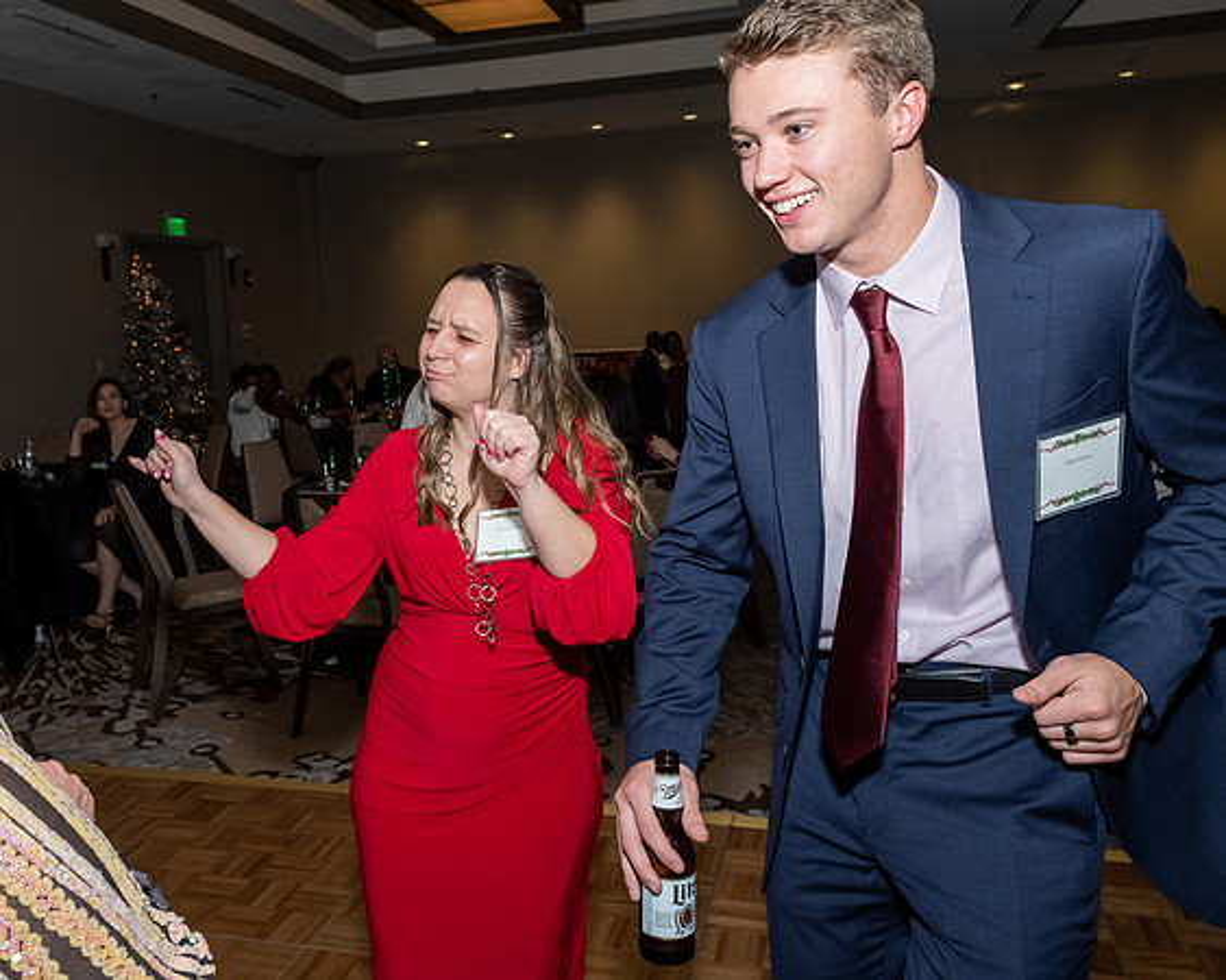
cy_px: 505
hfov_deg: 53.6
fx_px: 1199
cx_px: 468
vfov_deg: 44.4
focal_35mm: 33
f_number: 6.3
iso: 500
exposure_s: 1/250
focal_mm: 19
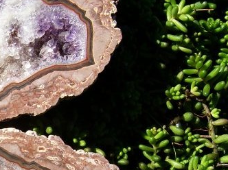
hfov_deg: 22.7
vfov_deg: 17.8
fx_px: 539
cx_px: -15
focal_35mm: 82
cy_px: 132
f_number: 4.8
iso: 80
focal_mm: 5.6
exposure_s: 1/250
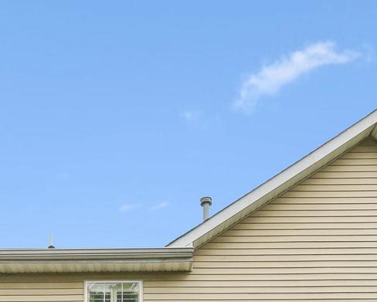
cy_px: 367
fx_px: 614
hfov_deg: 33.9
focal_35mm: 55
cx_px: 136
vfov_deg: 24.8
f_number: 8
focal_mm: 14
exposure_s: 1/160
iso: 100
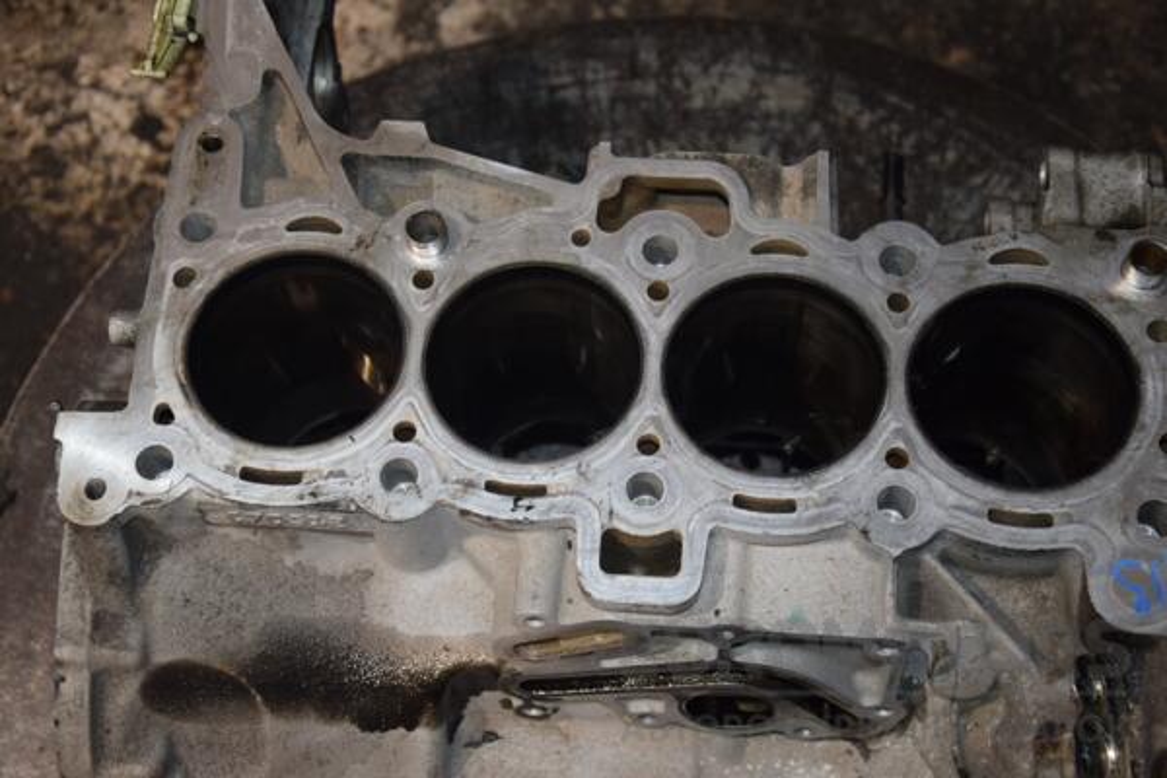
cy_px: 389
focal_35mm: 57
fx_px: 1848
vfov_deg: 23.8
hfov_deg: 35.1
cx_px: 584
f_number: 5
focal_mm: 38
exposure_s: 1/60
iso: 800
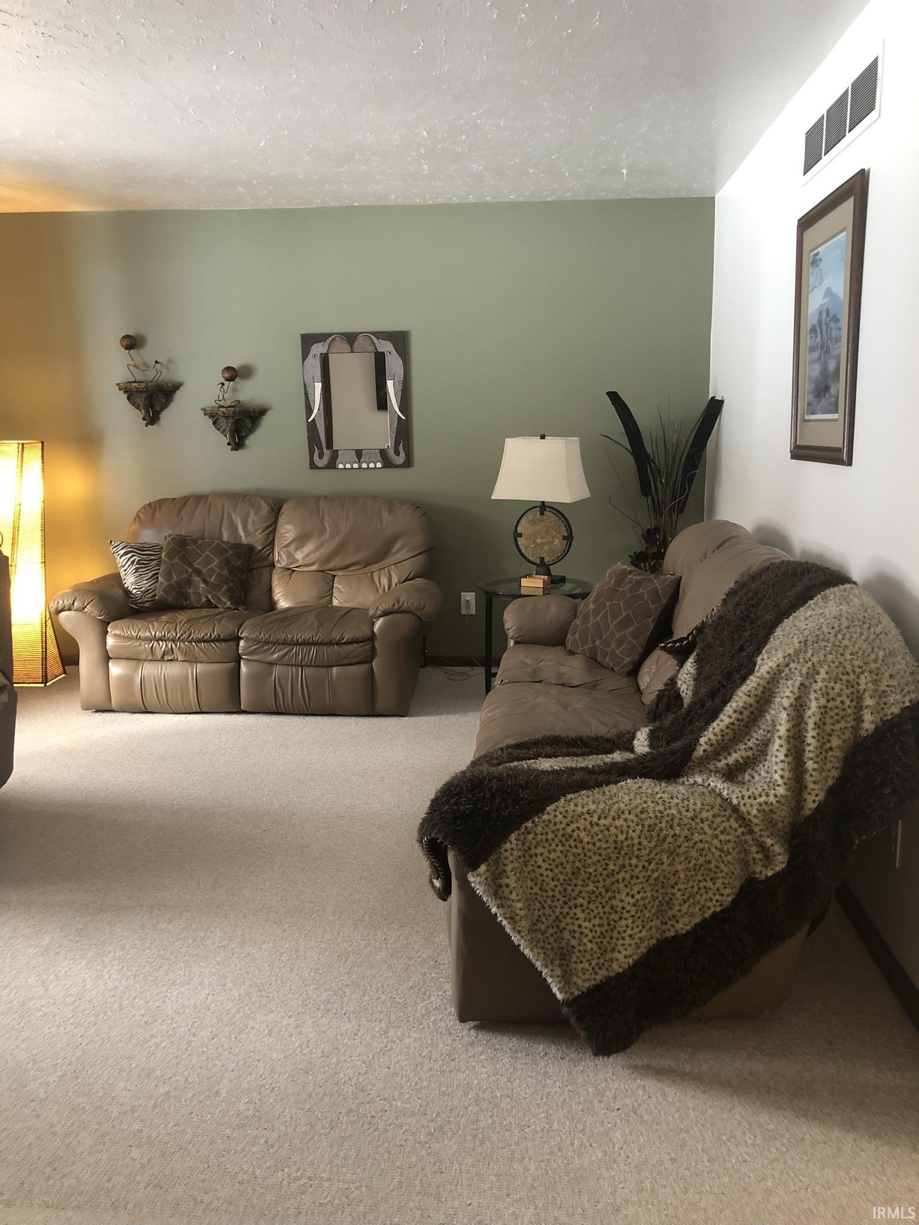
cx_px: 460
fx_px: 991
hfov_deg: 49.7
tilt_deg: -12.8
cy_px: 612
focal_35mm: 28
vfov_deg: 63.4
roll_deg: +0.7
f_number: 1.8
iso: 64
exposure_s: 1/15
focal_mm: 3.99
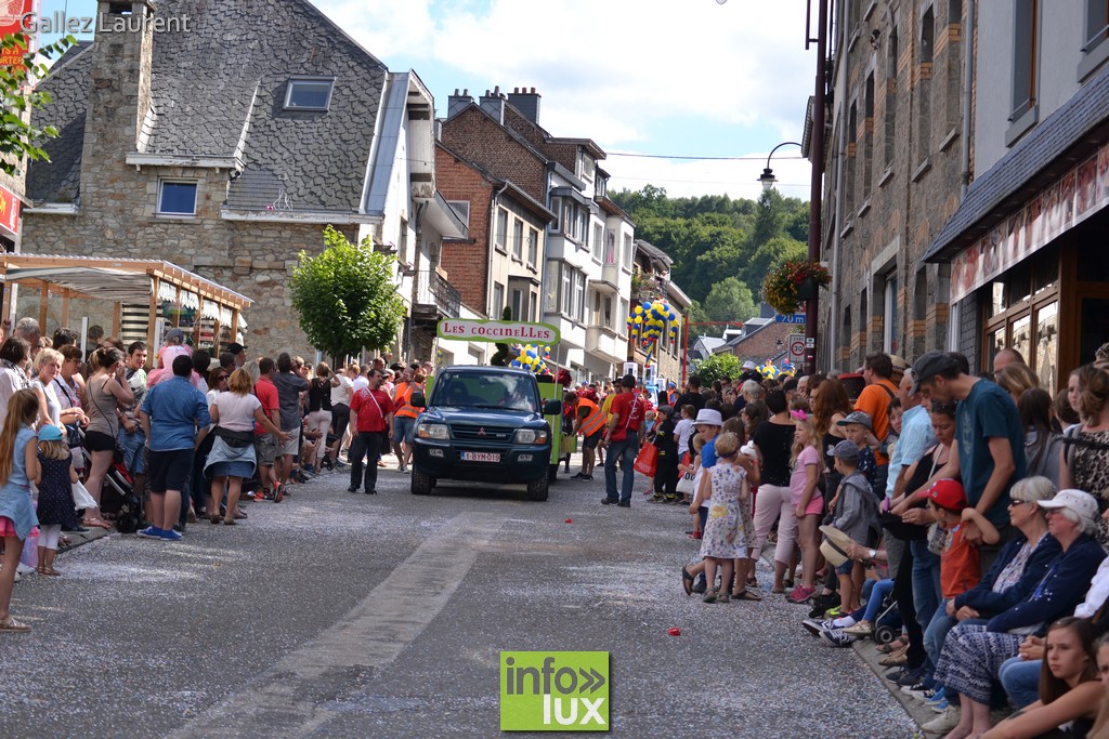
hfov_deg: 24.2
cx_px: 554
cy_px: 370
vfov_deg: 16.3
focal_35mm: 84
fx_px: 2588
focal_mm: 56
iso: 100
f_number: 4.5
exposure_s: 1/400
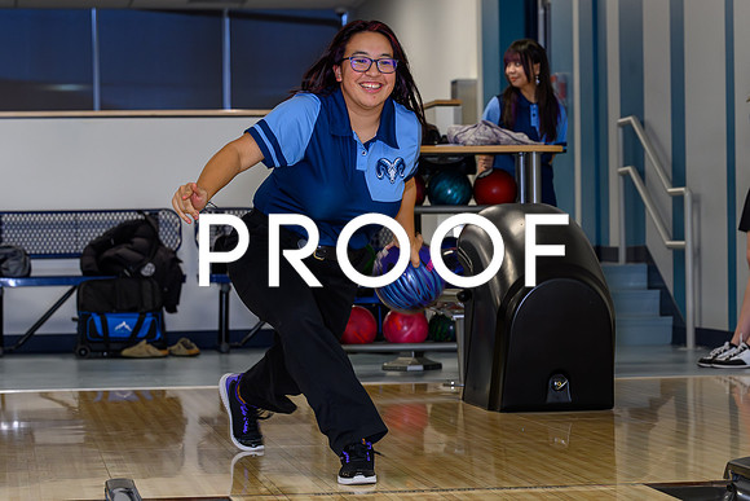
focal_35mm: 124
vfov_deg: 11.0
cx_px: 448
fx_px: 2594
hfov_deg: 16.4
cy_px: 275
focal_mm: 82
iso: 1250
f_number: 4.5
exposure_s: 1/200
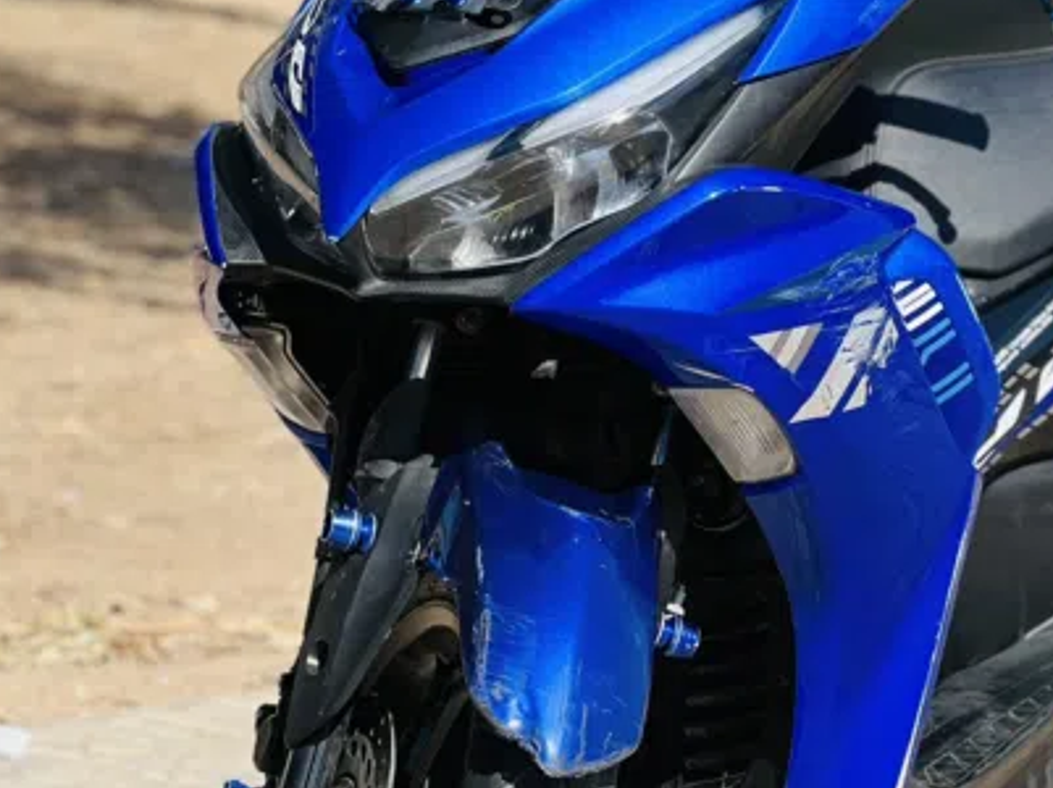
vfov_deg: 12.0
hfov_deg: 15.9
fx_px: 3738
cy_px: 202
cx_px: 819
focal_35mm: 123
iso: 32
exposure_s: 1/531
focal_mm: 9
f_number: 2.8
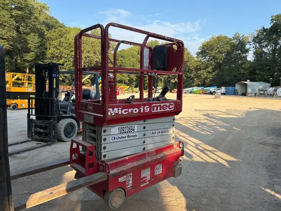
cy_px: 106
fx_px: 211
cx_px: 140
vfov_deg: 53.1
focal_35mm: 26
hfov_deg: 67.3
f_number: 1.5
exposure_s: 1/924
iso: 50
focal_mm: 5.7
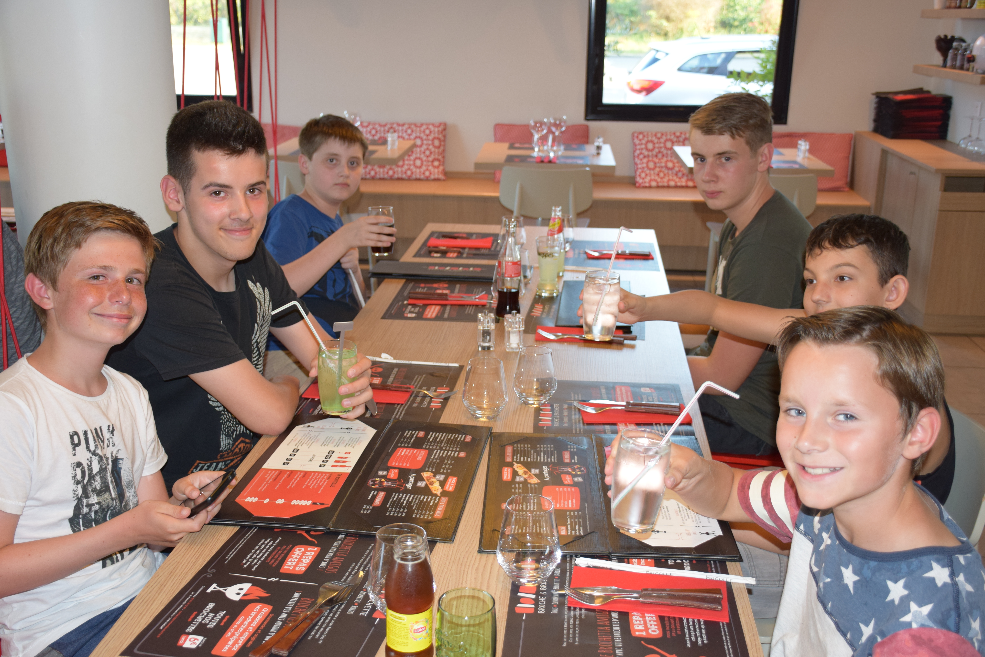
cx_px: 492
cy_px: 328
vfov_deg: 33.0
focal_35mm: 40
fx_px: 1108
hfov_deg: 47.9
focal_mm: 27
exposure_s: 1/100
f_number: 5
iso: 800
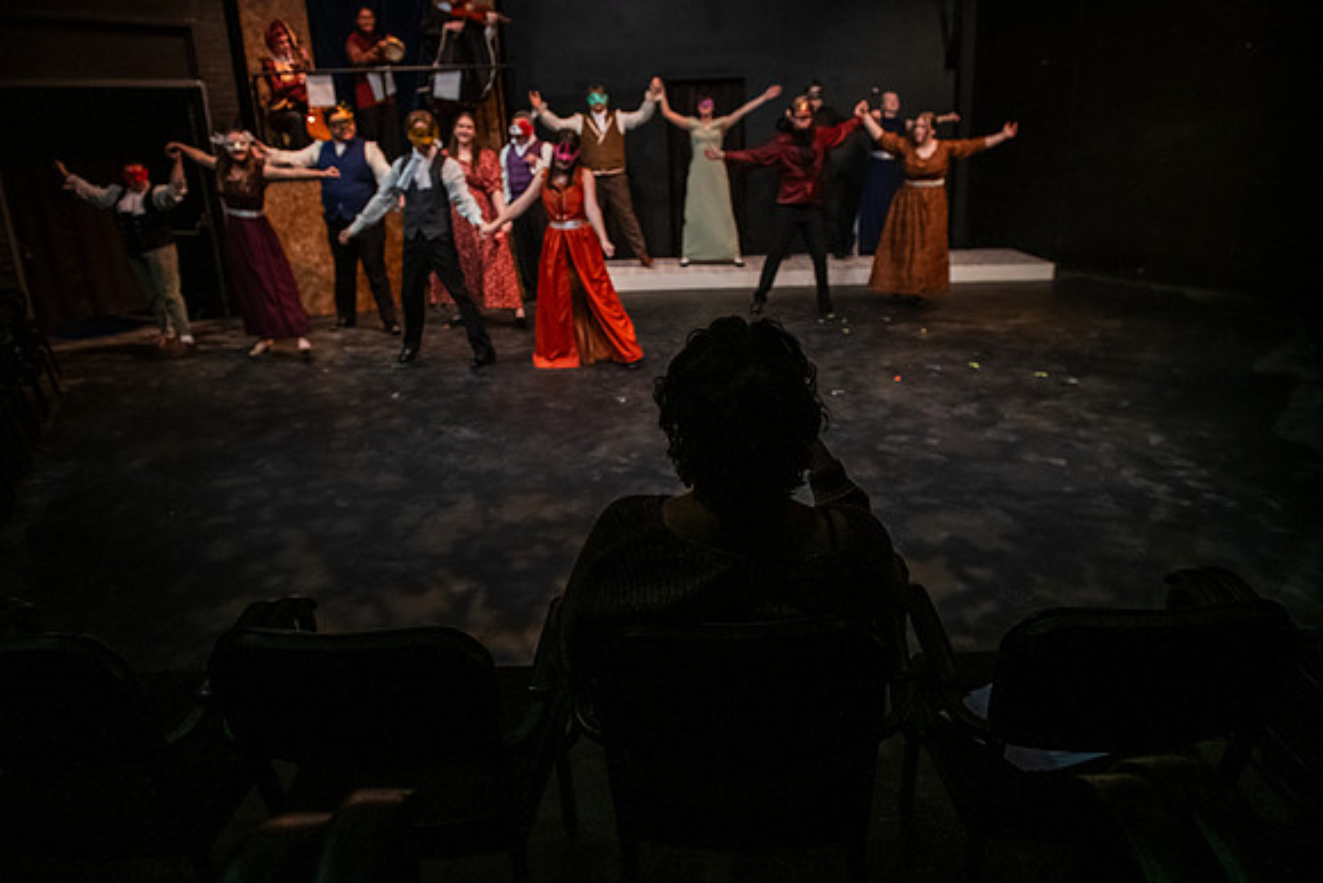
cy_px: 442
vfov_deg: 53.2
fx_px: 882
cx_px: 662
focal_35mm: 24
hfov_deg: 73.7
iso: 5000
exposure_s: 1/200
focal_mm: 24
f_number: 3.5
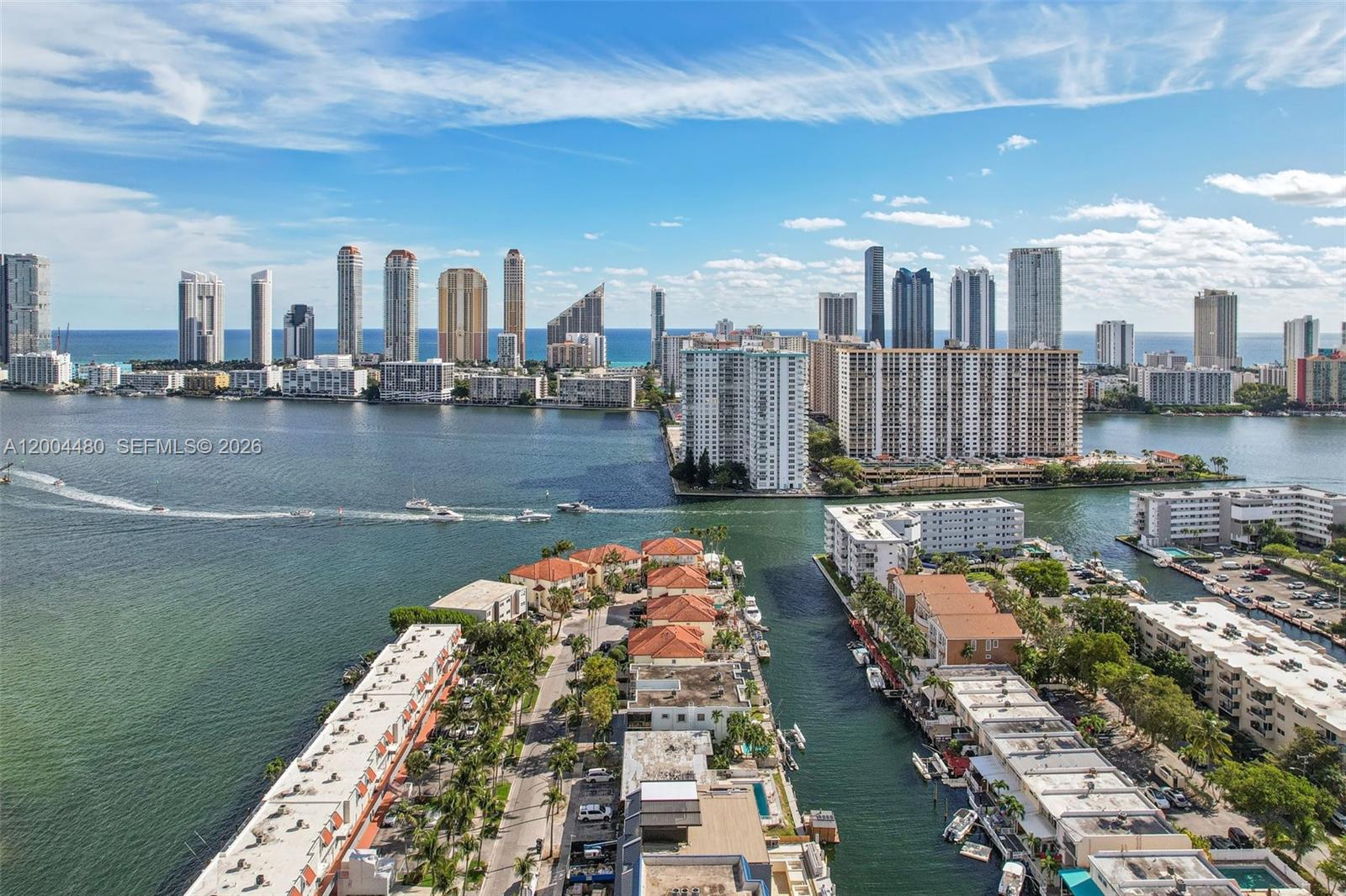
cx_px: 673
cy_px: 448
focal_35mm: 22
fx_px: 822
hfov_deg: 78.6
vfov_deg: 57.2
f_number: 2.8
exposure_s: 1/640
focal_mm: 8.4
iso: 110
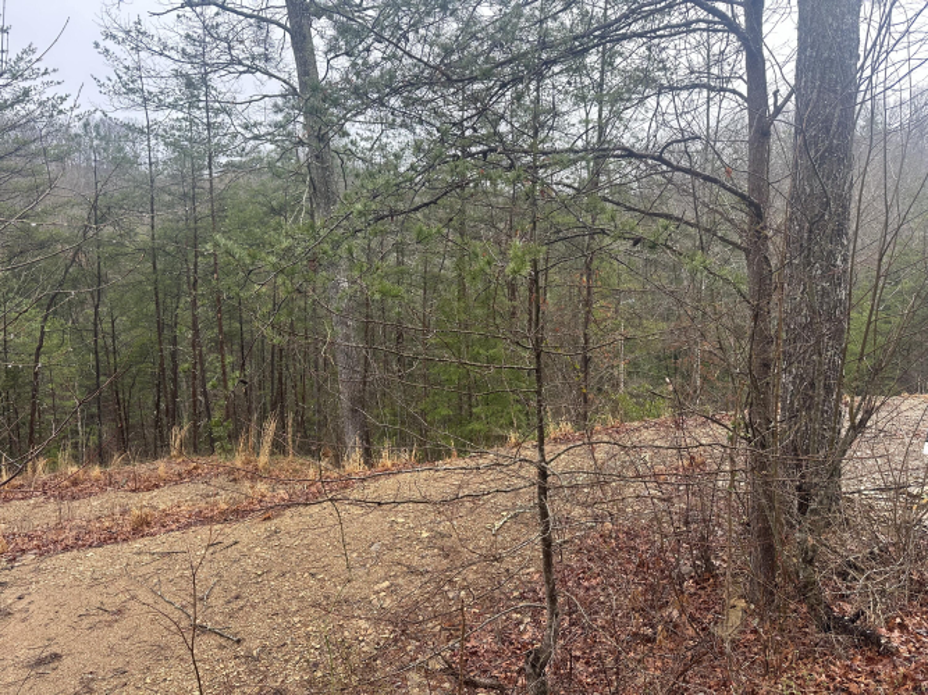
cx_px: 464
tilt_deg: -9.9
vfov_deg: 56.8
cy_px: 348
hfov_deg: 71.6
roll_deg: +1.5
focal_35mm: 24
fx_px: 643
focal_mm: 6.86
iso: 80
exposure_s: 1/337
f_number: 1.78
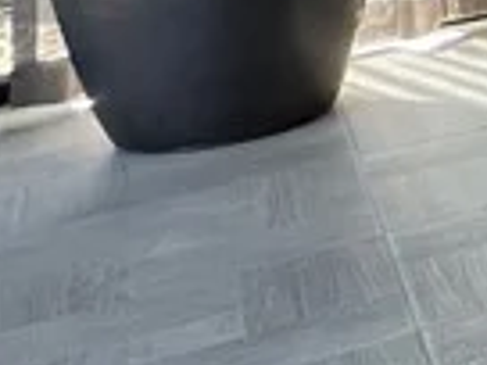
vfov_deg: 12.8
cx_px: 1805
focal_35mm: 98
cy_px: -401
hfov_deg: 8.9
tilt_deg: -2.4
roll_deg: -0.8
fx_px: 1379
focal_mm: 1.57
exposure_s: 1/120
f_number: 1.8
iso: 50
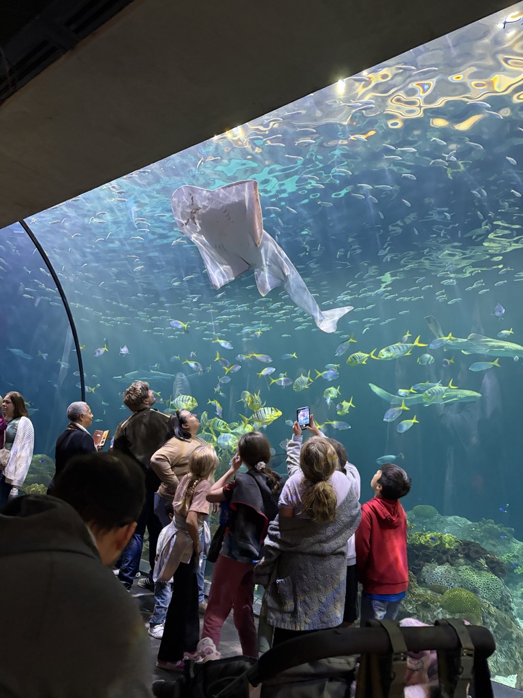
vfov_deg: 67.3
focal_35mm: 26
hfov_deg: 53.1
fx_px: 524
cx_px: 262
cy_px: 349
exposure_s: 1/40
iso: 500
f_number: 1.6
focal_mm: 5.96
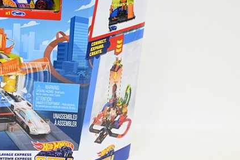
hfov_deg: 26.2
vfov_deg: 18.3
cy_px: 81
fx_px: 496
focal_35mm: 74
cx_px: 19
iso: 400
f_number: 4.5
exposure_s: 1/160
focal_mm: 26.5
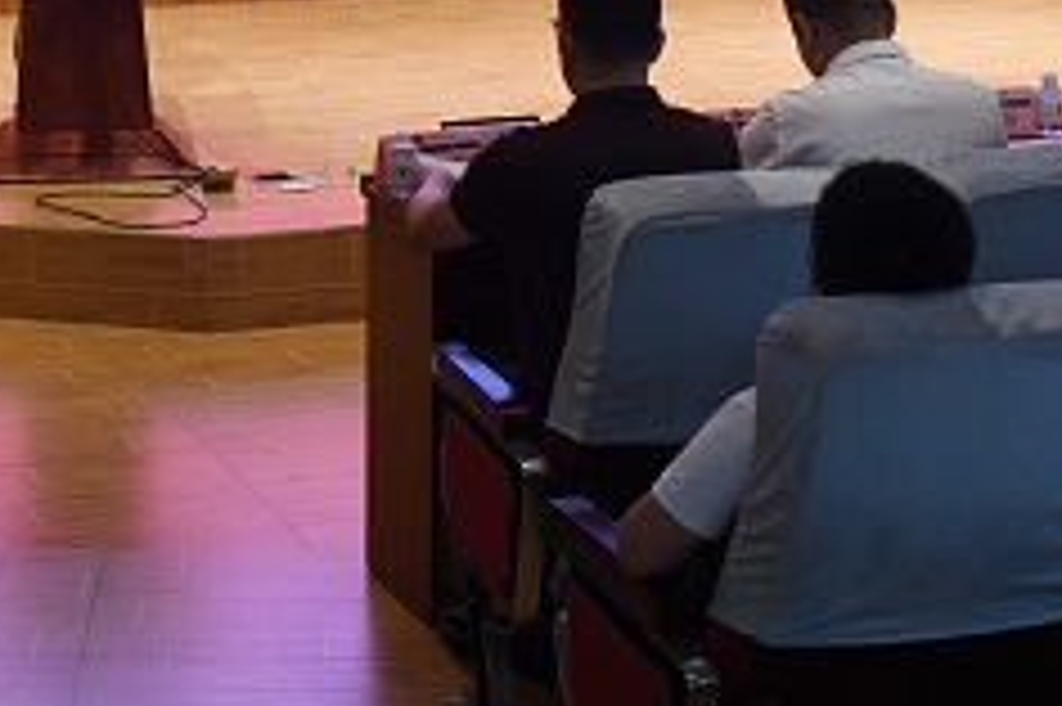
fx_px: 3066
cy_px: -153
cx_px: 171
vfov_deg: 12.8
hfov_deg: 19.4
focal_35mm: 104
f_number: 5.6
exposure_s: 1/100
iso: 1000
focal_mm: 35
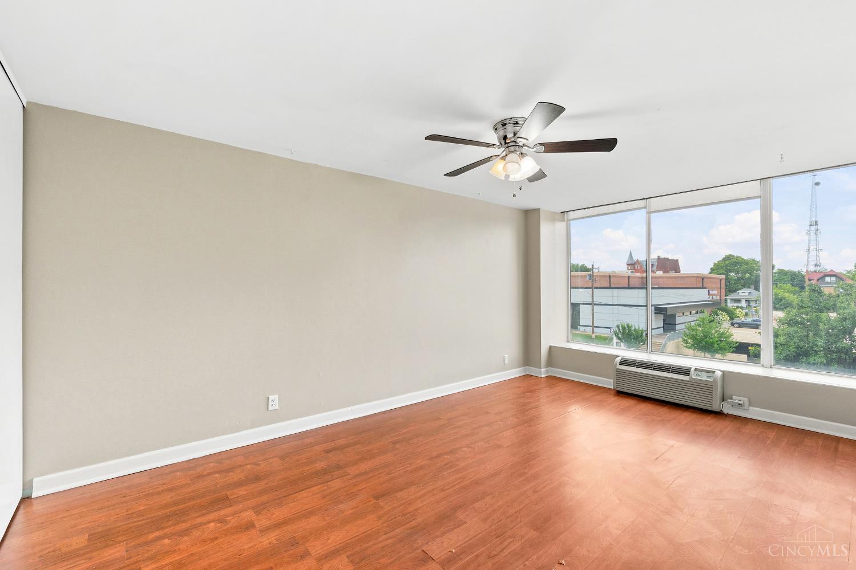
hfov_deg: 100.4
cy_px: 285
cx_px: 428
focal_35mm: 15
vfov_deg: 77.3
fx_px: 357
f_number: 9
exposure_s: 1/40
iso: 400
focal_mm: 10
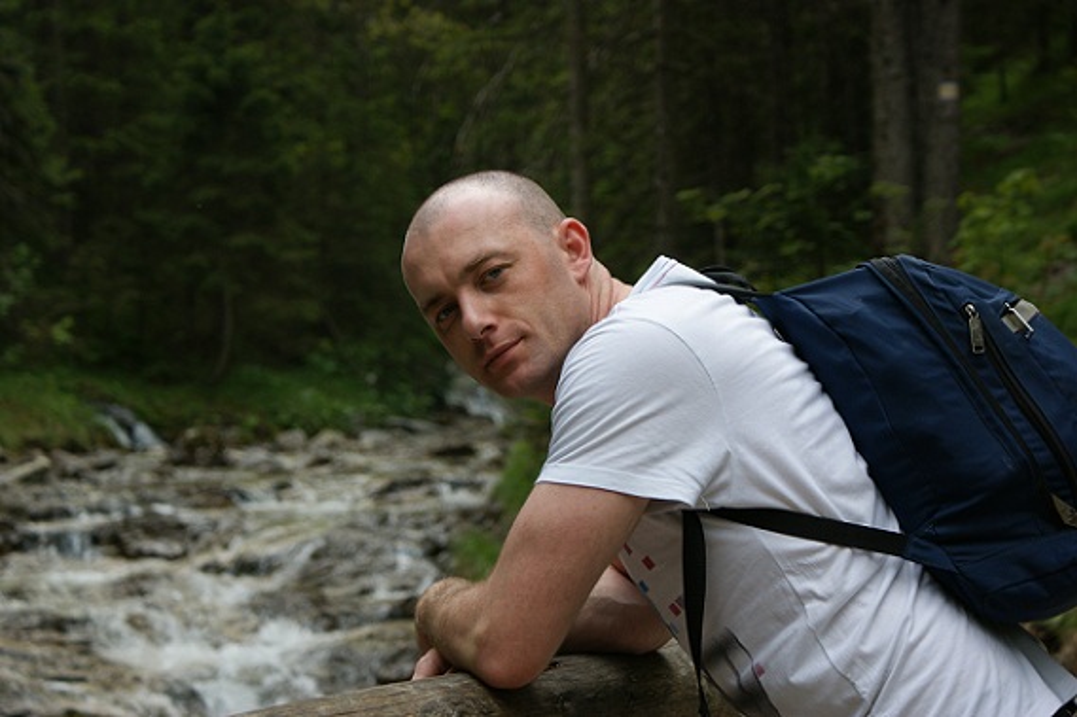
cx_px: 538
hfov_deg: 19.5
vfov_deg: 13.0
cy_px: 358
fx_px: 3140
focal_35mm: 105
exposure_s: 1/200
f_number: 5.6
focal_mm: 70
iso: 100
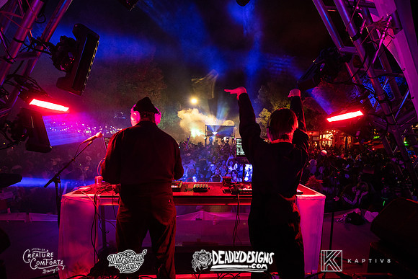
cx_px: 218
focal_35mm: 16
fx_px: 189
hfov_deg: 95.7
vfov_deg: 72.4
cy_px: 162
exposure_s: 1/100
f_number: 3.5
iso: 2000
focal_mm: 14
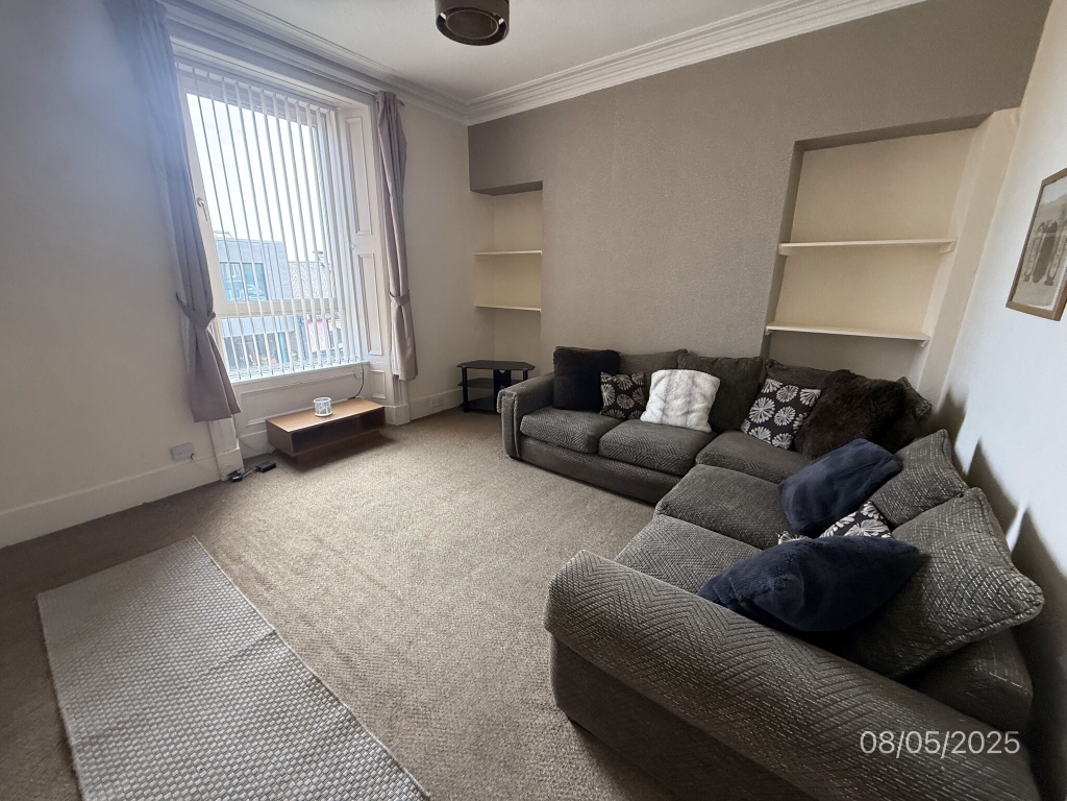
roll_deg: -0.7
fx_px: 432
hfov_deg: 102.1
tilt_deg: -14.7
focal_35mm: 14
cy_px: 400
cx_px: 534
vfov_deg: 85.7
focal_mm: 2.22
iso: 250
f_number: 2.2
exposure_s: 1/99
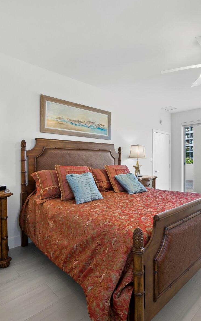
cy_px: 159
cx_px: 114
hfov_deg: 59.4
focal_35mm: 20
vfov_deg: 85.1
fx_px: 175
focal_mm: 7
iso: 400
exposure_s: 1/6
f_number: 7.1
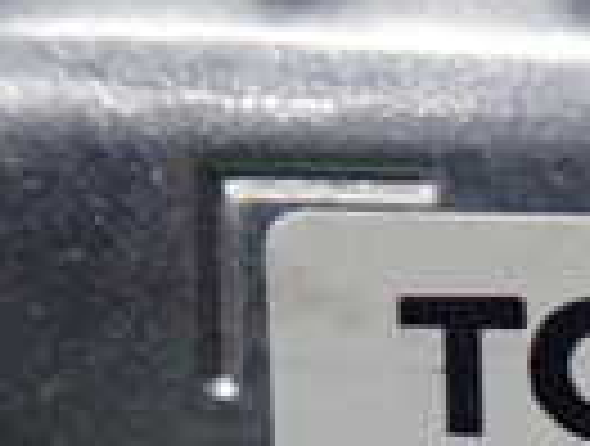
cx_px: 1230
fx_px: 2341
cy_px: 775
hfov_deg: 12.4
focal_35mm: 137
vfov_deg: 10.3
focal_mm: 5.5
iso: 320
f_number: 2.3
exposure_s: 1/125
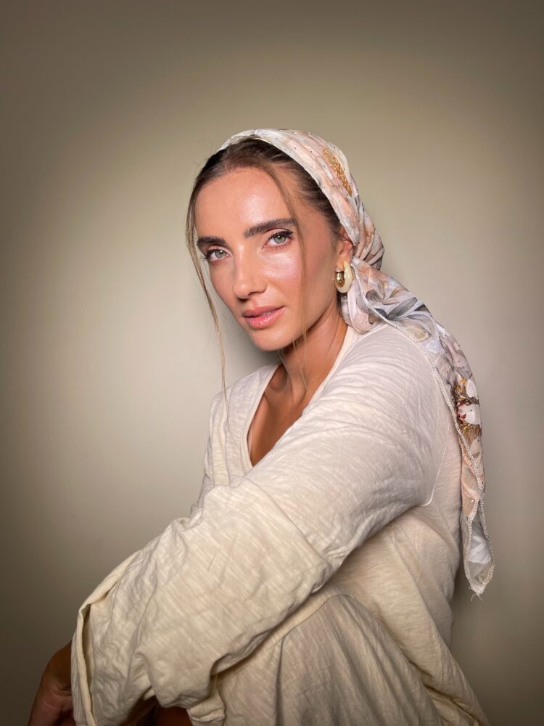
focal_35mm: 25
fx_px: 524
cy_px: 363
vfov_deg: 69.4
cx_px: 272
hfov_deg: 54.9
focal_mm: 5.1
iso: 32
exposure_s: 1/157
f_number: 1.6
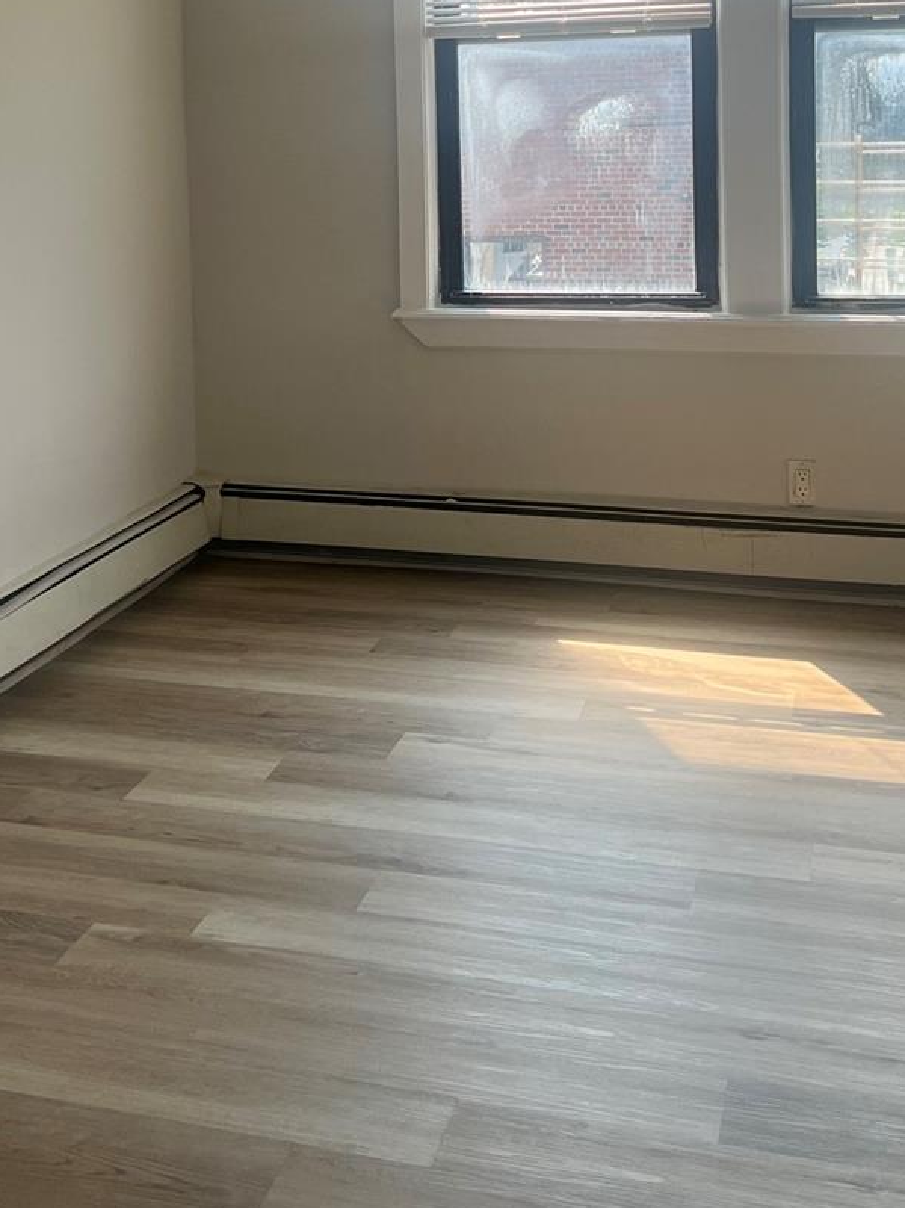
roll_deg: +0.6
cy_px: 225
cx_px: 332
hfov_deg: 29.0
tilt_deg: -4.0
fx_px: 1743
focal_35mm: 50
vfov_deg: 36.8
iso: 50
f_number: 1.5
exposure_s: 1/604
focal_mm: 5.7
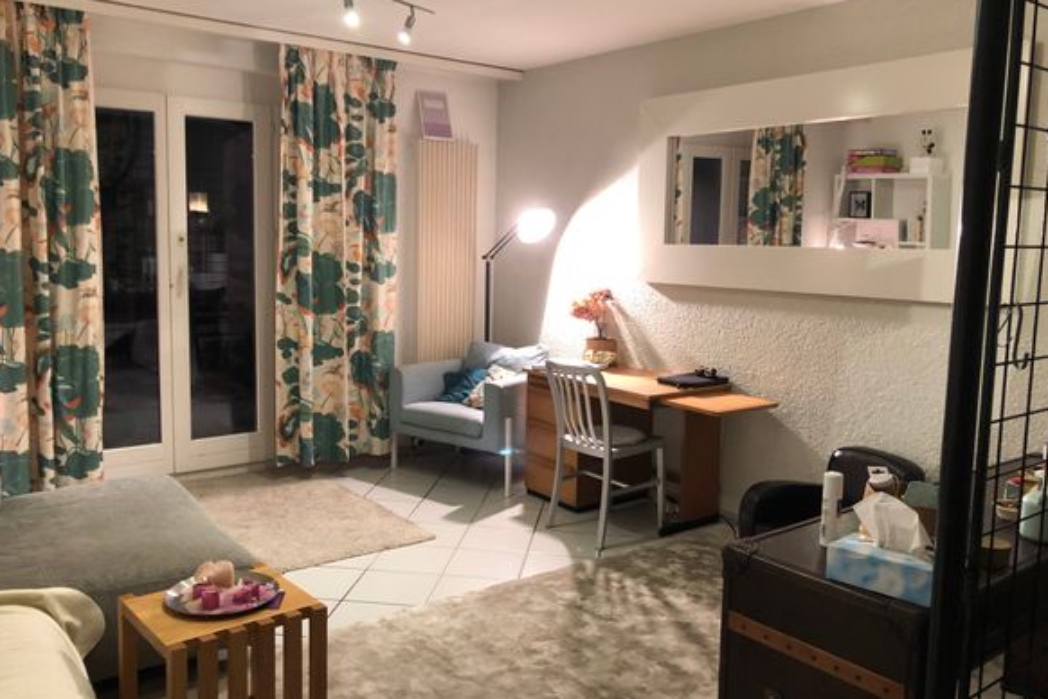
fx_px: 873
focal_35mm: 30
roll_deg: -0.7
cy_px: 335
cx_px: 515
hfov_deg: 61.9
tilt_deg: -6.0
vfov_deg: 43.6
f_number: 1.8
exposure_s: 1/17
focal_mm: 4
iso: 64
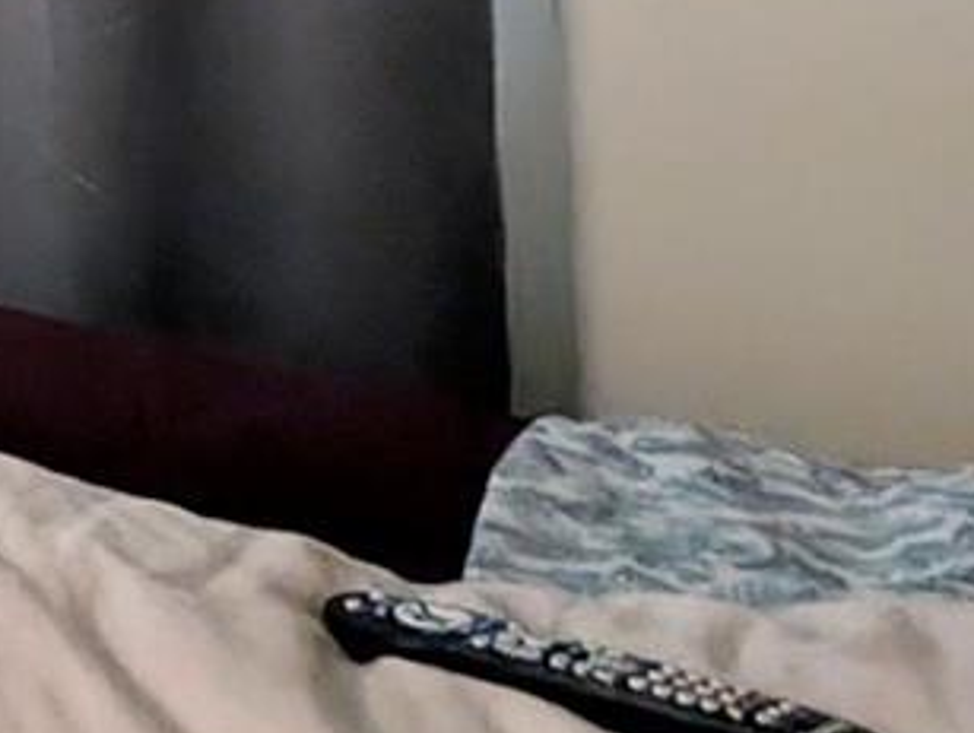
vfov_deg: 14.9
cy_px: -676
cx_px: -1352
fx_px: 2338
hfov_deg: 14.8
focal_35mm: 83
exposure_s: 1/24
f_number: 2.2
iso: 649
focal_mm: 2.35
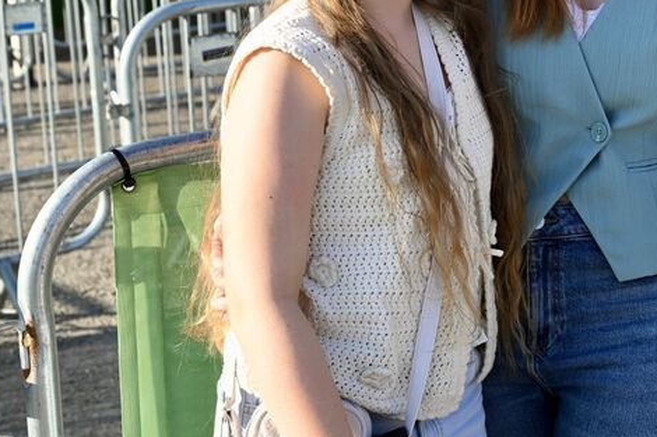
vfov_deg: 14.6
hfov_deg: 20.7
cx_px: 779
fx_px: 1678
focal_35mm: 92
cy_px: -25
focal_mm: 36
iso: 64
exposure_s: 1/160
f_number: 5.6
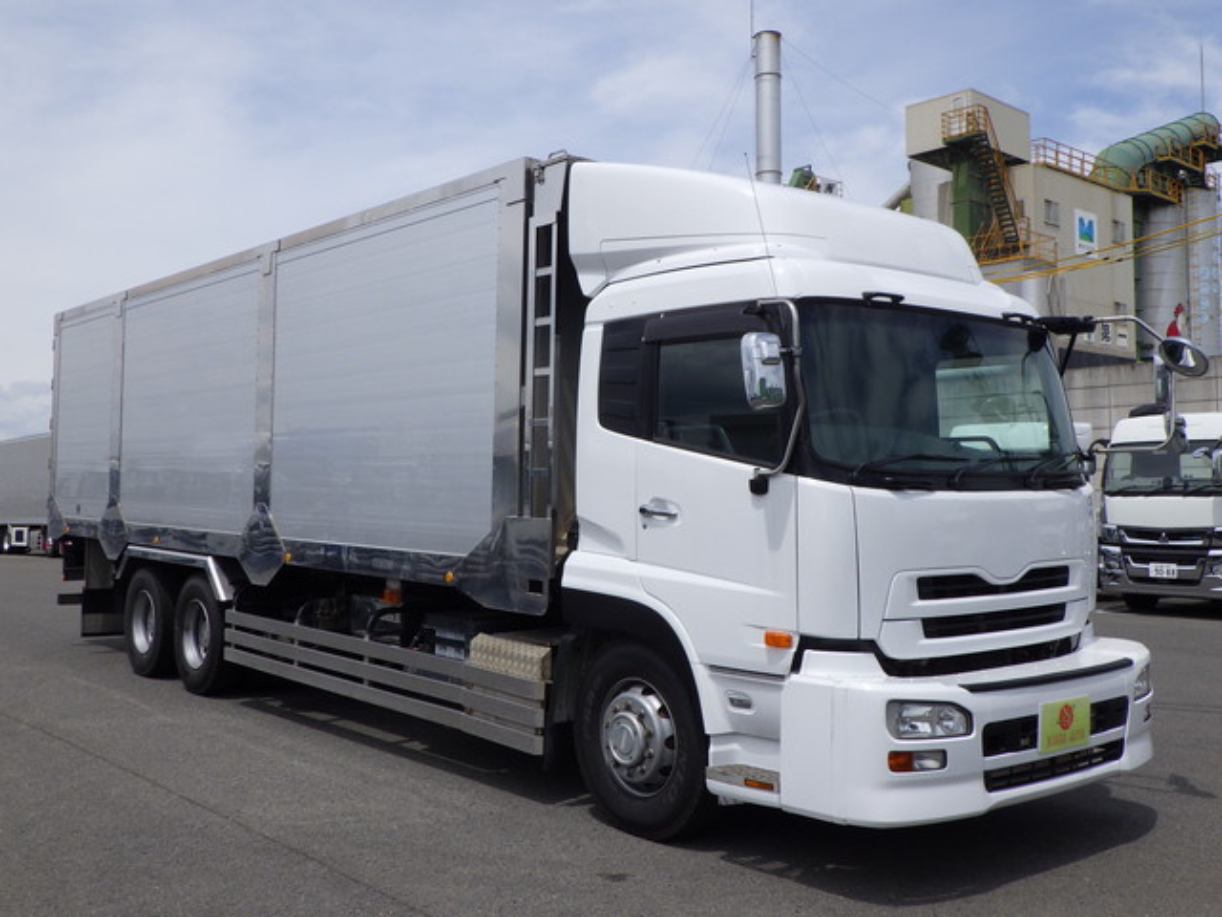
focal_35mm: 34
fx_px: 1200
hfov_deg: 54.0
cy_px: 458
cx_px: 611
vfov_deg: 41.8
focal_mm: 6.1
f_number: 4.6
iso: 125
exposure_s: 1/1250
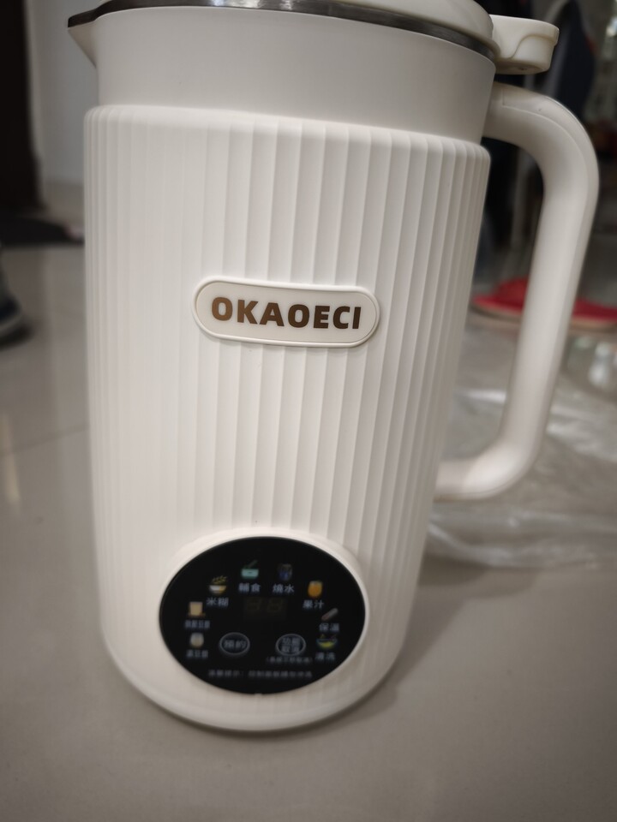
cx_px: 308
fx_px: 547
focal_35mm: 23
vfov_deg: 73.9
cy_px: 411
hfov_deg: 58.9
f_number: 1.6
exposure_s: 1/60
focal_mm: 6.57
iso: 640
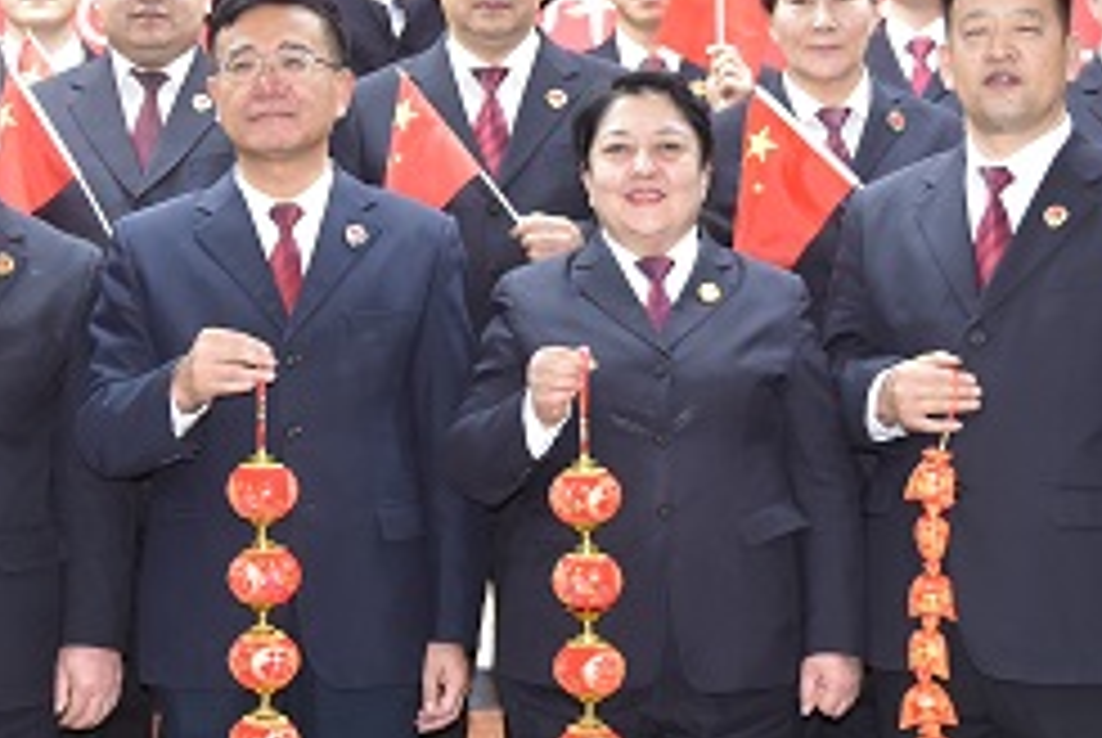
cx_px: 522
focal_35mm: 86
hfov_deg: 23.6
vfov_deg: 15.9
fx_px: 2636
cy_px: 256
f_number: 4
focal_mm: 35
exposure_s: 1/60
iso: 1000
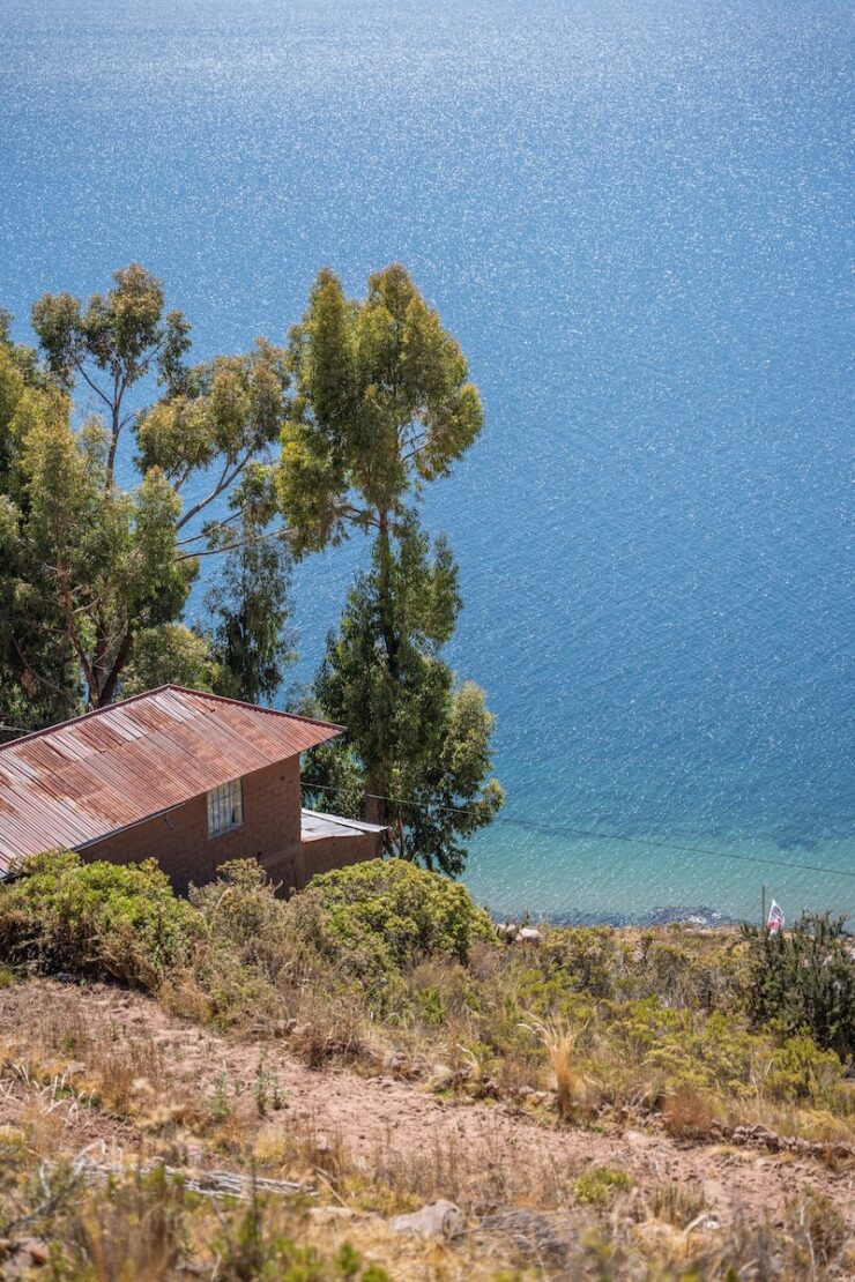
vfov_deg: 28.8
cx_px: 428
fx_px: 2494
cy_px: 641
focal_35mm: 70
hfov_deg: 19.5
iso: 100
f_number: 2.8
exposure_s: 1/1600
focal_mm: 70
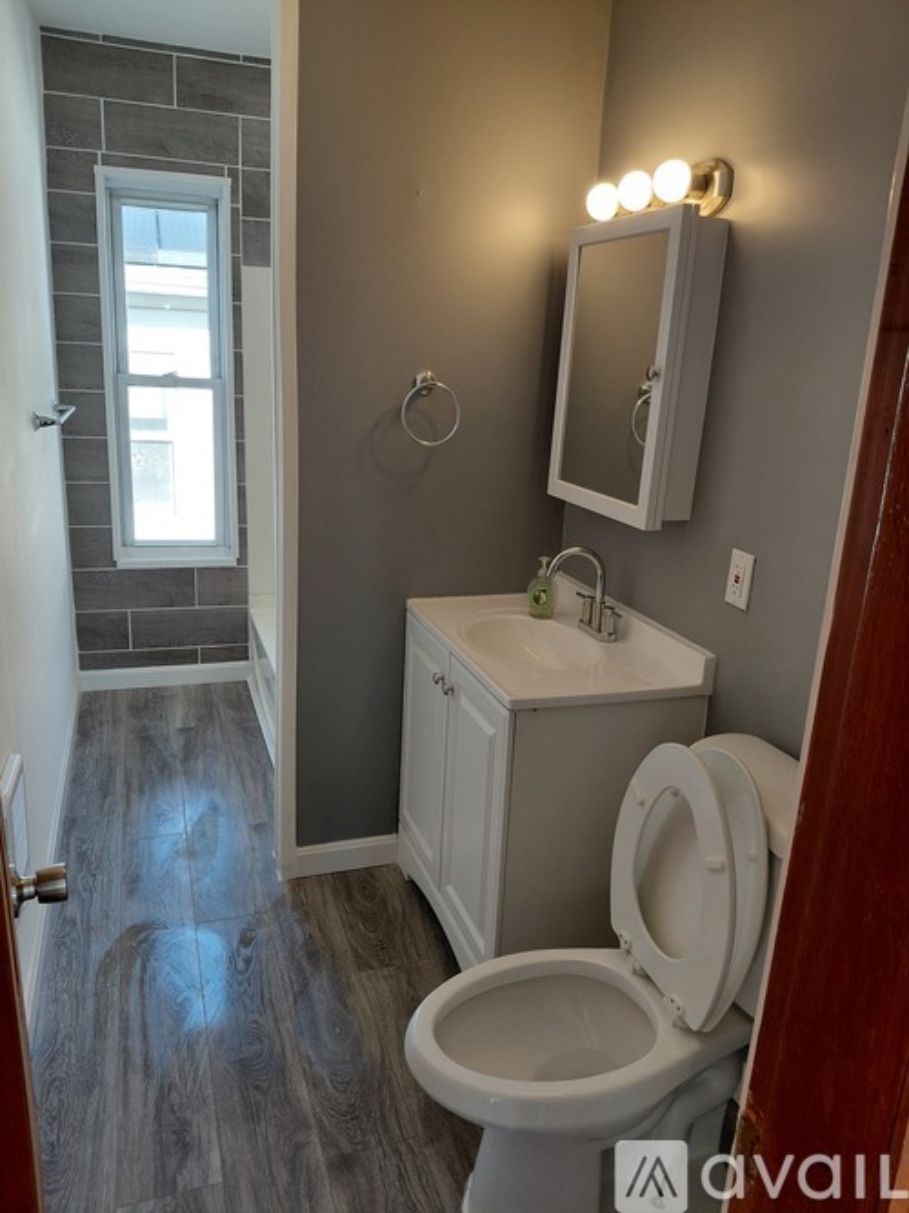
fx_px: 876
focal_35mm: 25
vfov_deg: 69.4
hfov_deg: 54.9
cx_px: 454
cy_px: 606
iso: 100
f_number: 1.8
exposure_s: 1/100
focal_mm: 4.69
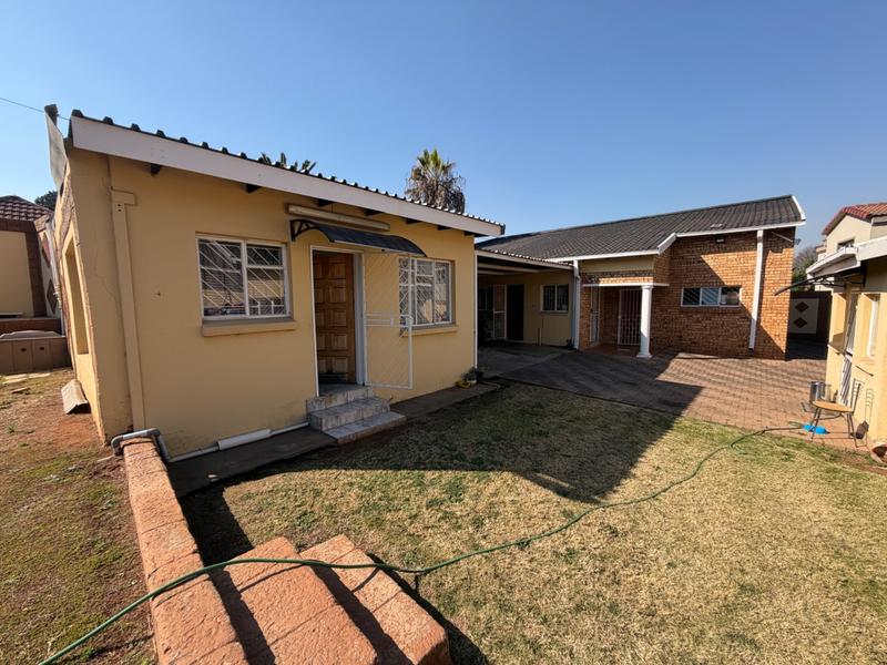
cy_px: 332
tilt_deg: -4.2
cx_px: 444
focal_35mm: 14
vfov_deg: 85.7
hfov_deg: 102.1
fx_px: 359
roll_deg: +1.7
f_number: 2.2
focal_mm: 2.22
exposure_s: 1/770
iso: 32
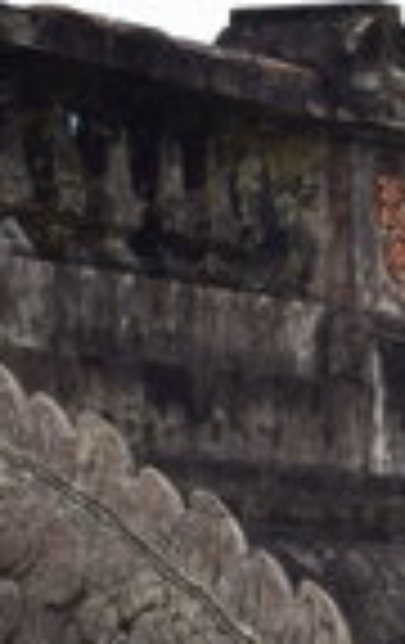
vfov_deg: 8.2
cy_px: 369
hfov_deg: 5.1
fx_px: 4498
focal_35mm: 256
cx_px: 734
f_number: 11
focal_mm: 40
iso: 400
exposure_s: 1/400
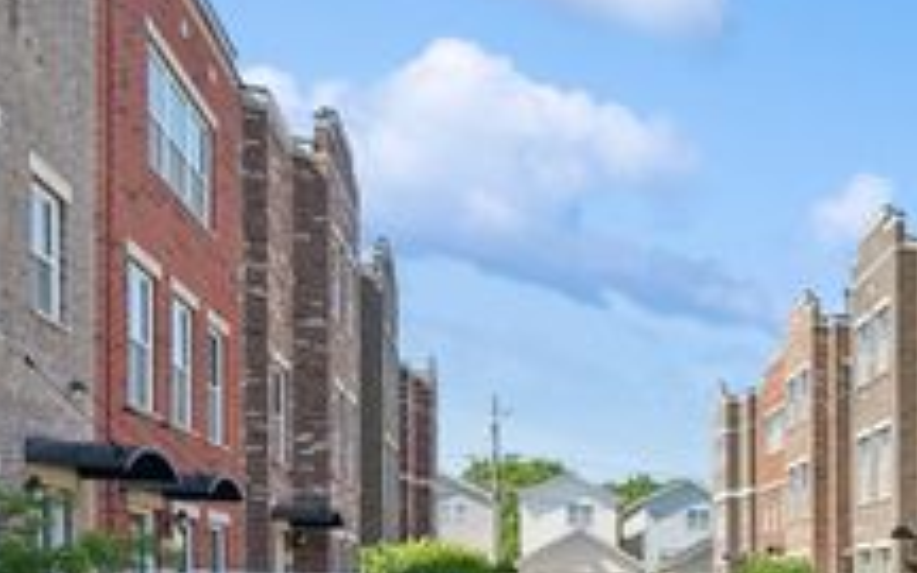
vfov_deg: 37.7
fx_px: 825
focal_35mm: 33
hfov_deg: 48.7
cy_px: 405
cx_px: 900
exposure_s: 1/45
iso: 200
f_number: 9.5
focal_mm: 14
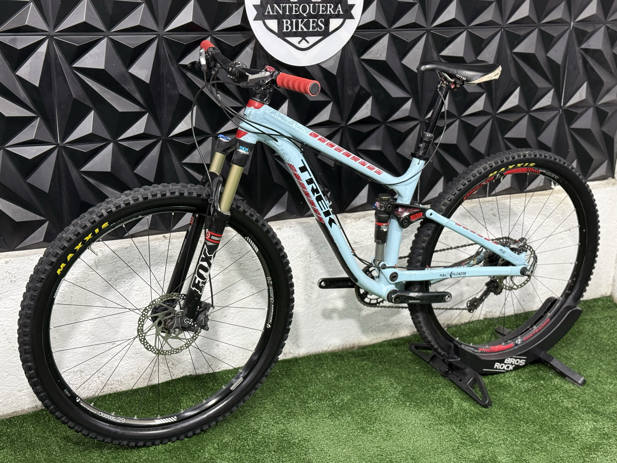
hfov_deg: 39.7
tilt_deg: -18.3
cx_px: 308
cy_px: 232
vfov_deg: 30.3
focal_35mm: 48
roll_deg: -1.8
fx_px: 856
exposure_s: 1/60
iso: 160
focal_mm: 6.76
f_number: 1.78
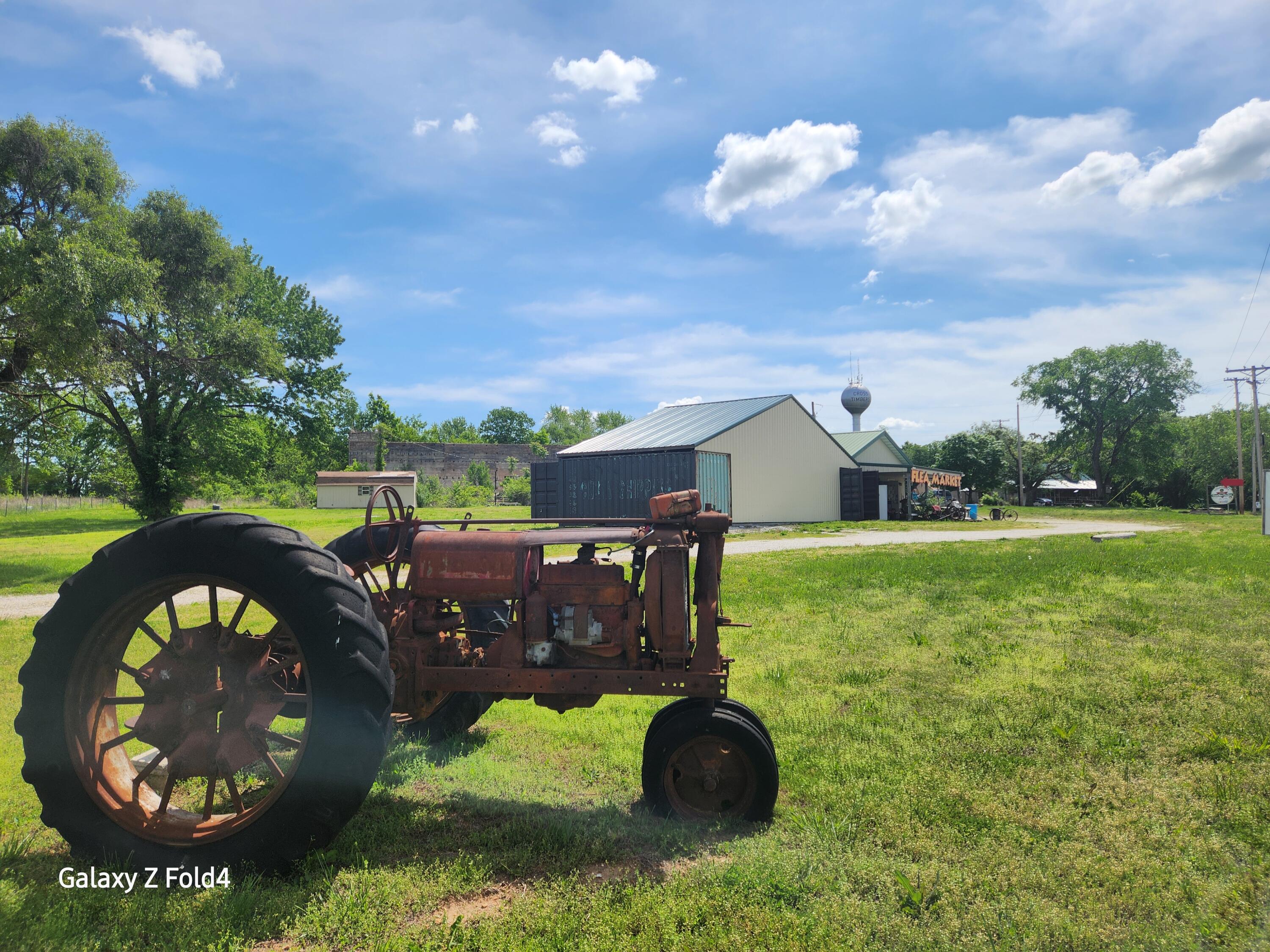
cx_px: 635
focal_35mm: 23
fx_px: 844
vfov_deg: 58.9
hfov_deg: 73.9
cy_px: 476
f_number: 1.8
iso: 20
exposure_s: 1/2391
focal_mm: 5.4
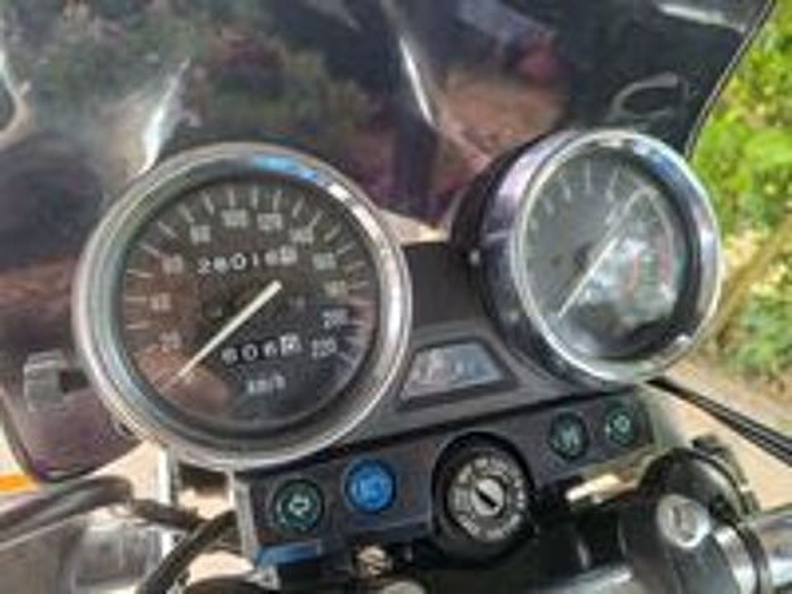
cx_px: 396
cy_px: 297
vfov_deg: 56.8
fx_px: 549
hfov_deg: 71.6
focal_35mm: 24
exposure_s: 1/101
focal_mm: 5.59
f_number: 1.88
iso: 227
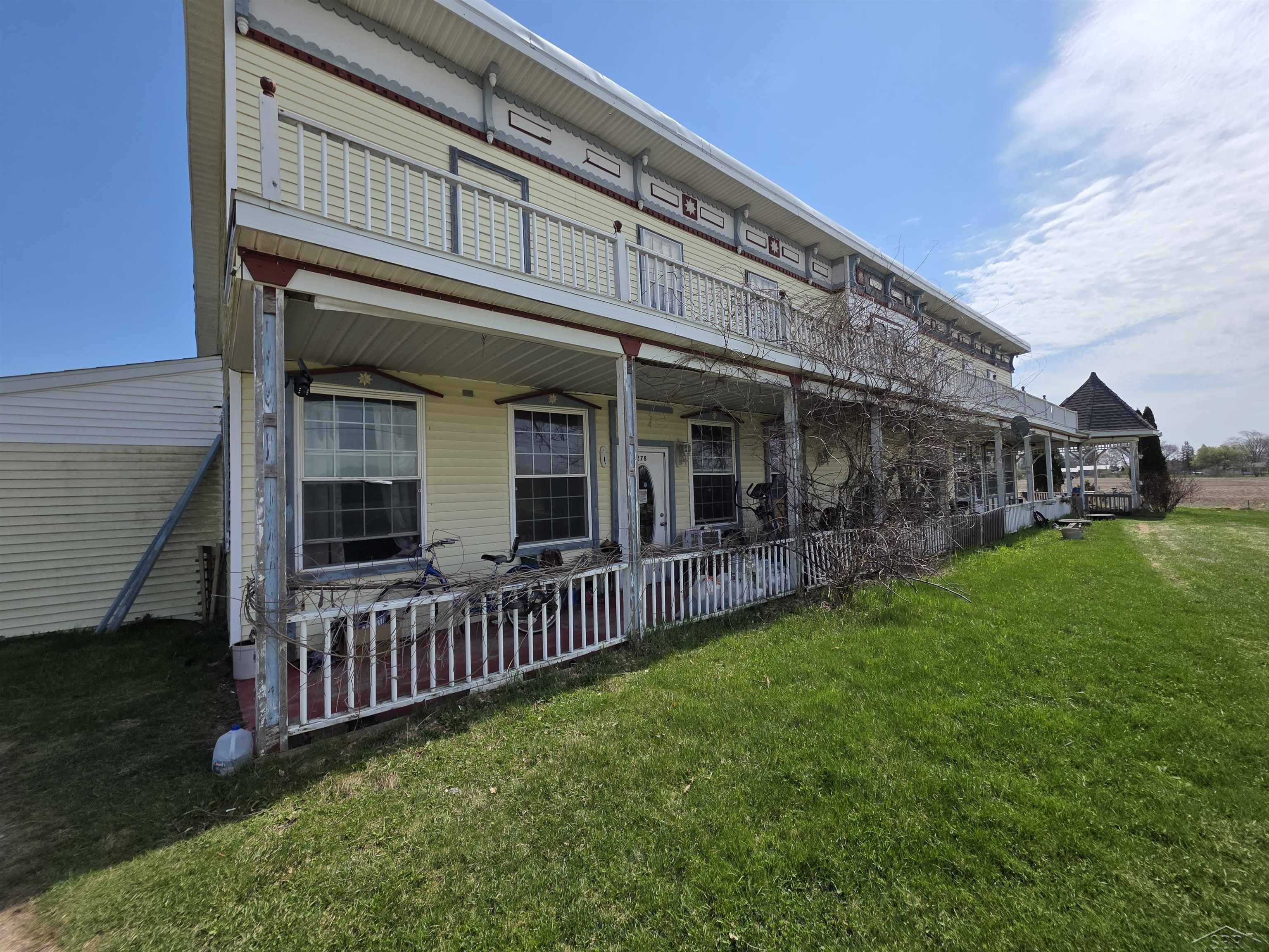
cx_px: 634
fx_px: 477
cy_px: 476
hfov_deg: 106.2
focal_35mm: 13
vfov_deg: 89.9
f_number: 1.9
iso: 40
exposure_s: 1/2945
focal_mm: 2.2
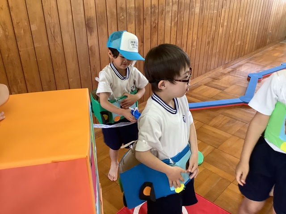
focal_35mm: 31
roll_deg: +0.8
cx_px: 143
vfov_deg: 45.4
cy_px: 107
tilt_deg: -29.7
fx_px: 256
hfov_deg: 58.4
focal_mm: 3.3
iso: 200
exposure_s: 1/60
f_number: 2.4
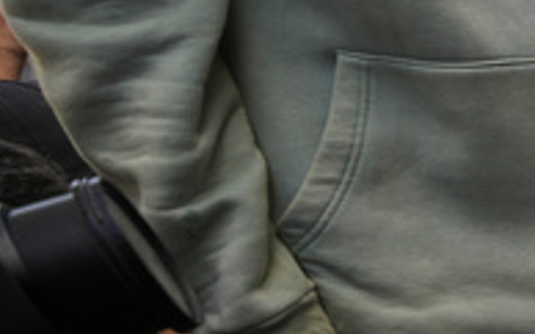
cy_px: 660
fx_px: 1253
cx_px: 1395
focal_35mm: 86
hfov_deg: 13.6
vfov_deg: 13.2
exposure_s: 1/400
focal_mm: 16
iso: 64
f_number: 2.8
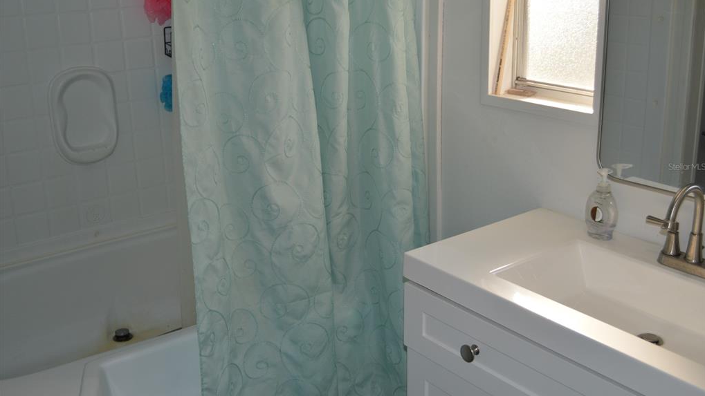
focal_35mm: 41
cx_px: 354
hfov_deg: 49.4
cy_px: 167
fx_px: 766
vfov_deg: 29.0
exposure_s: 1/125
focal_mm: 26
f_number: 4.2
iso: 280
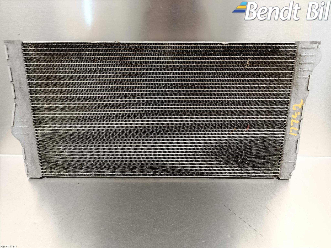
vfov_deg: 56.8
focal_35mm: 24
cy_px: 124
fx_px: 229
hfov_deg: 71.6
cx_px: 166
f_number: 1.7
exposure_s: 1/25
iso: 1309
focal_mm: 5.24
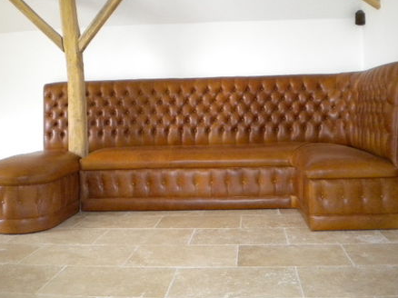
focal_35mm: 40
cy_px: 137
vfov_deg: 35.9
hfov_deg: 46.8
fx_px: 460
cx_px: 207
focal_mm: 6.3
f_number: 3.1
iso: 400
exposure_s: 1/36.2
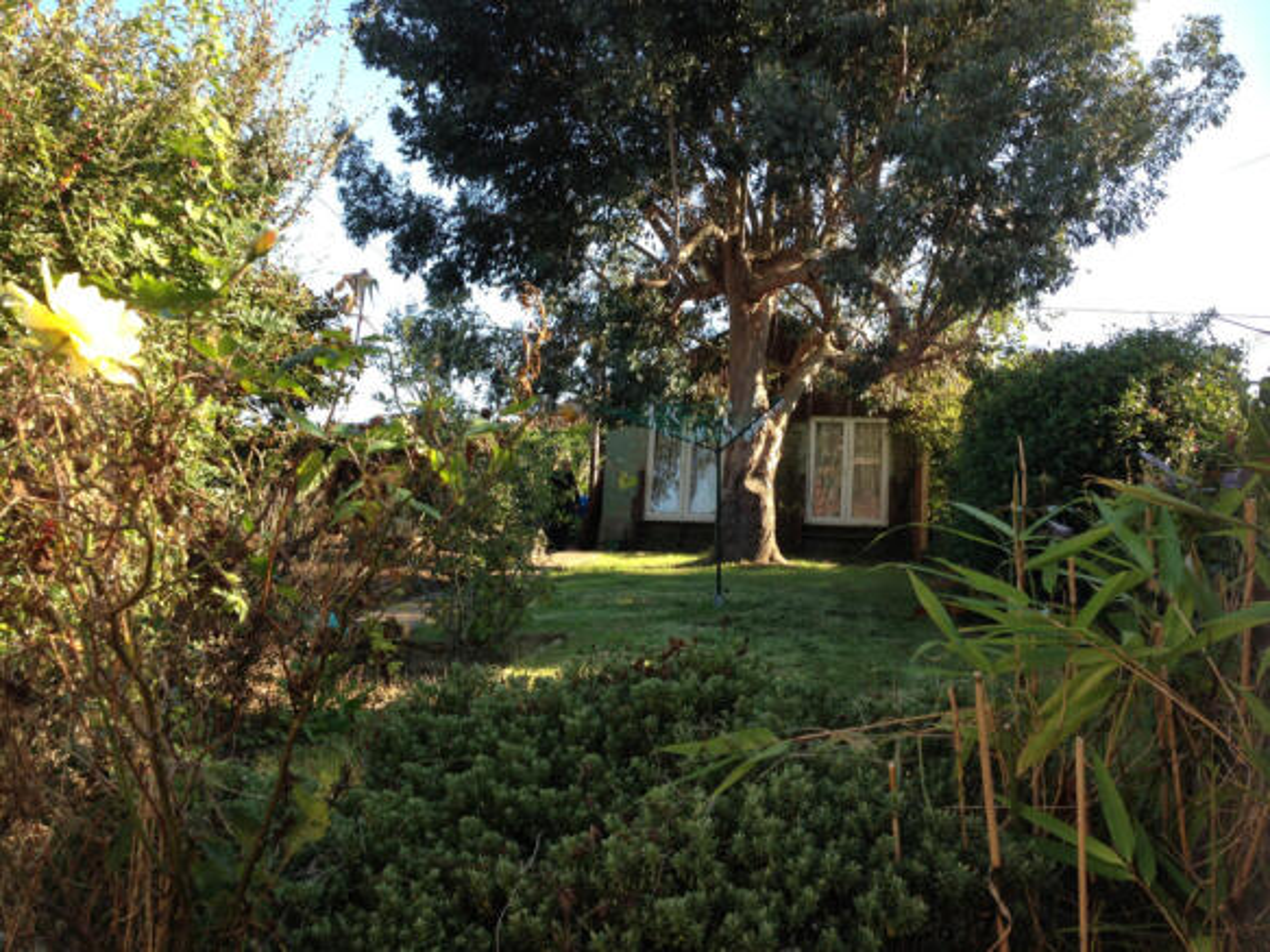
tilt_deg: +7.9
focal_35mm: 33
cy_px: 476
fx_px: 1210
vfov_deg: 42.9
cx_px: 635
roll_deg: -4.2
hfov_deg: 55.4
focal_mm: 4.12
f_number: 2.4
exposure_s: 1/261
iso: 50
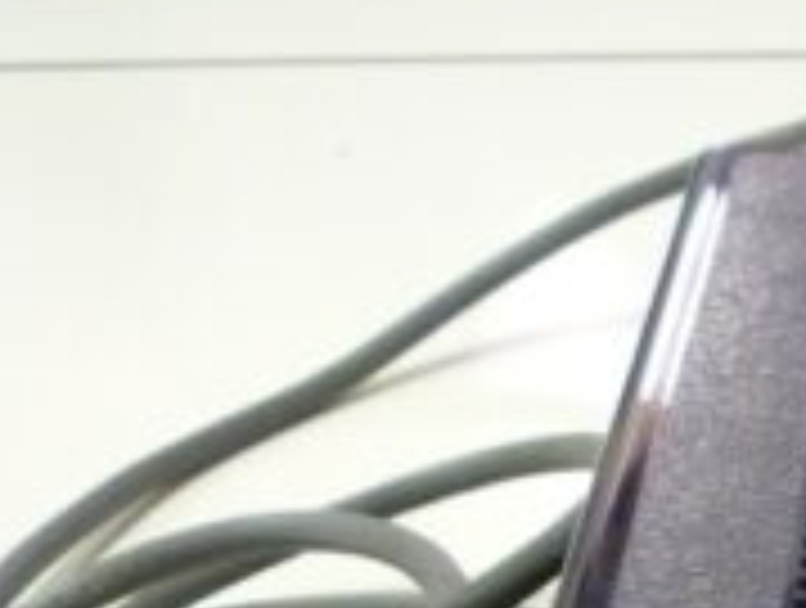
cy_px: 991
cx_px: 1166
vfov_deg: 14.0
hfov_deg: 18.2
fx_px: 2263
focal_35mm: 97
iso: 800
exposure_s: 1/25
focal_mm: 5.2
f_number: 3.3
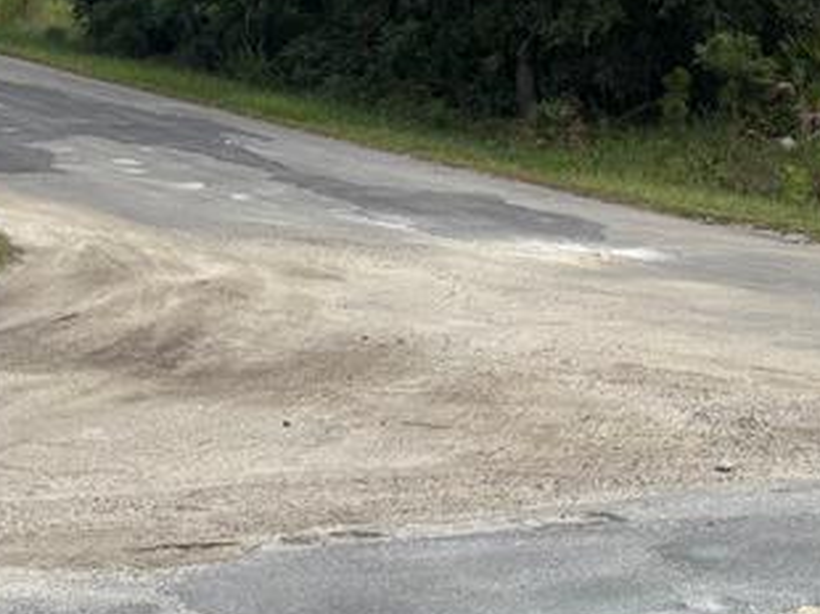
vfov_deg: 16.6
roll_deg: -3.2
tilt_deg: +2.7
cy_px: -71
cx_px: 812
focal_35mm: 86
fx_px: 2036
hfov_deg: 22.0
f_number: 1.6
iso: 50
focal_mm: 5.96
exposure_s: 1/3413
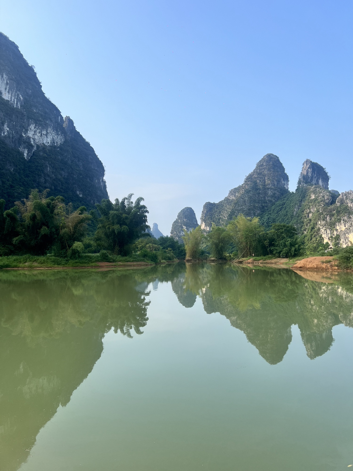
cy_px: 236
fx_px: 354
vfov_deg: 67.3
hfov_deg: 53.1
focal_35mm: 26
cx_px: 176
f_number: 1.5
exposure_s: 1/2208
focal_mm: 5.7
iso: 50
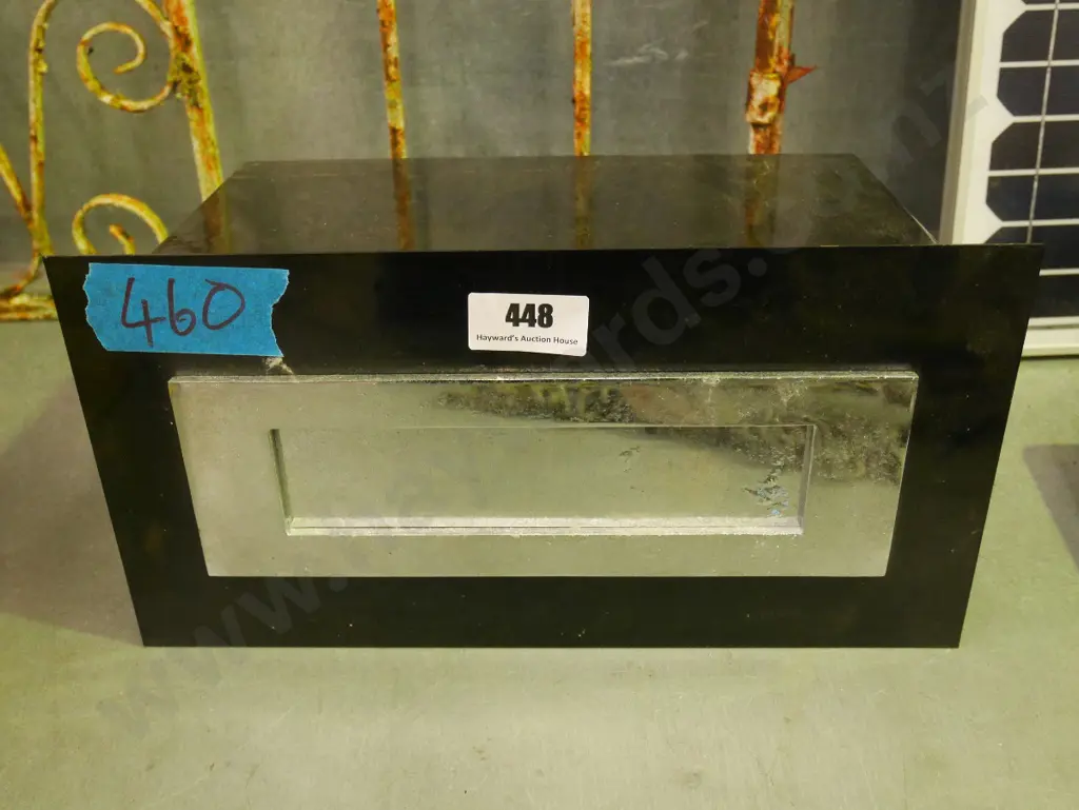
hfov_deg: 53.9
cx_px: 540
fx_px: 1060
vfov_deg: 41.8
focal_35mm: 34
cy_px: 405
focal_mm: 17
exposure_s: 1/125
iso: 3200
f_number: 4
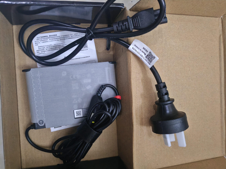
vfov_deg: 51.4
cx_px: 113
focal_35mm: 27
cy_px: 84
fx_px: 176
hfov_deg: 65.3
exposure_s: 1/25
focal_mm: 5.52
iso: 2500
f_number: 1.95
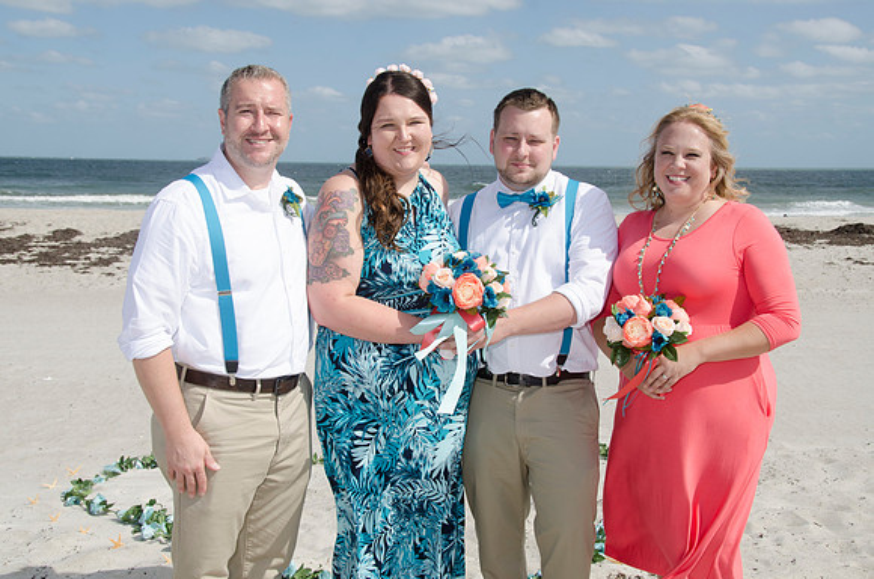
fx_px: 1054
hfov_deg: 45.0
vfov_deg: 30.7
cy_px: 290
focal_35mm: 44
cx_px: 437
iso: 100
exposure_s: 1/250
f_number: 10
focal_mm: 29
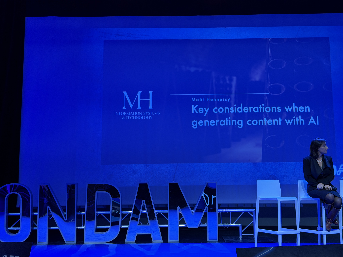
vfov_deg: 30.3
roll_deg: +1.0
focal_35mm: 48
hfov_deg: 39.7
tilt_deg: +6.3
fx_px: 476
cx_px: 172
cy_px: 128
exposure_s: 1/50
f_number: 1.78
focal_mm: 6.76
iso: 250
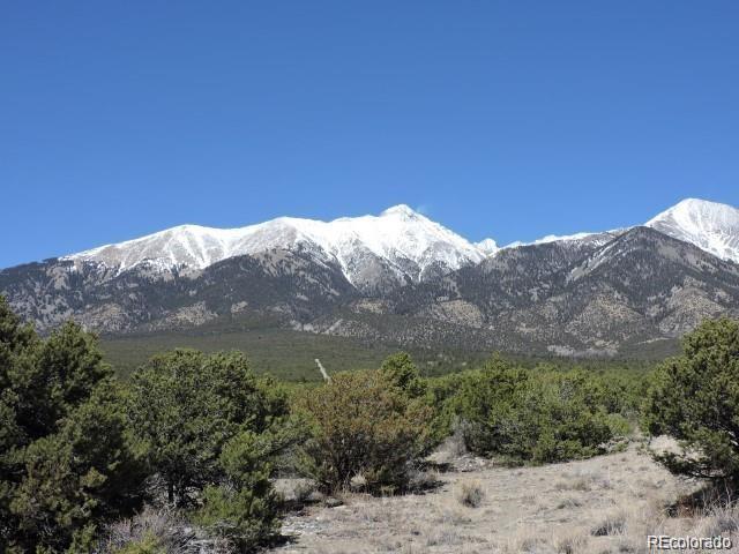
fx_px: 918
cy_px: 277
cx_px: 370
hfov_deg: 43.9
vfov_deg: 33.6
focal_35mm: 43
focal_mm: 7.7
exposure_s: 1/1250
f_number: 3.4
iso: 100
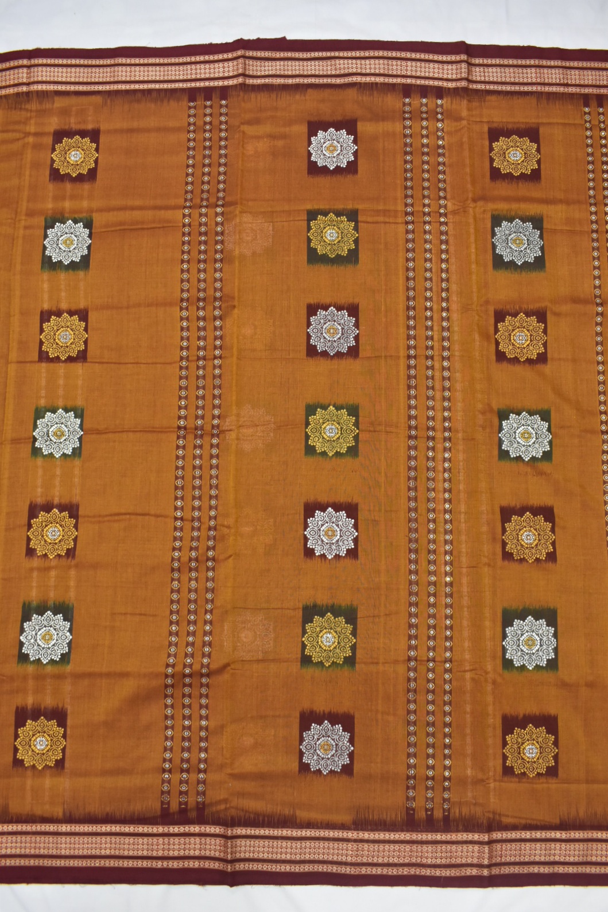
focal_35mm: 27
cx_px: 304
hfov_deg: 47.9
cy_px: 456
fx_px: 684
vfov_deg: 67.4
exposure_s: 1/30
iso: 640
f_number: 5.6
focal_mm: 18
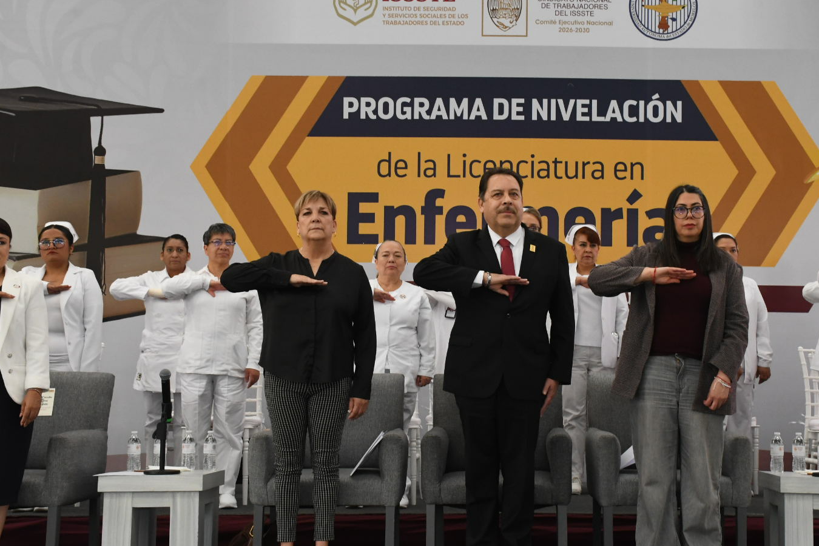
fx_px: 1228
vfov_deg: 25.1
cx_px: 482
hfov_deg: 36.8
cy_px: 281
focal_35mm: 54
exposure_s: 1/125
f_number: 11
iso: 2000
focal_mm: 30
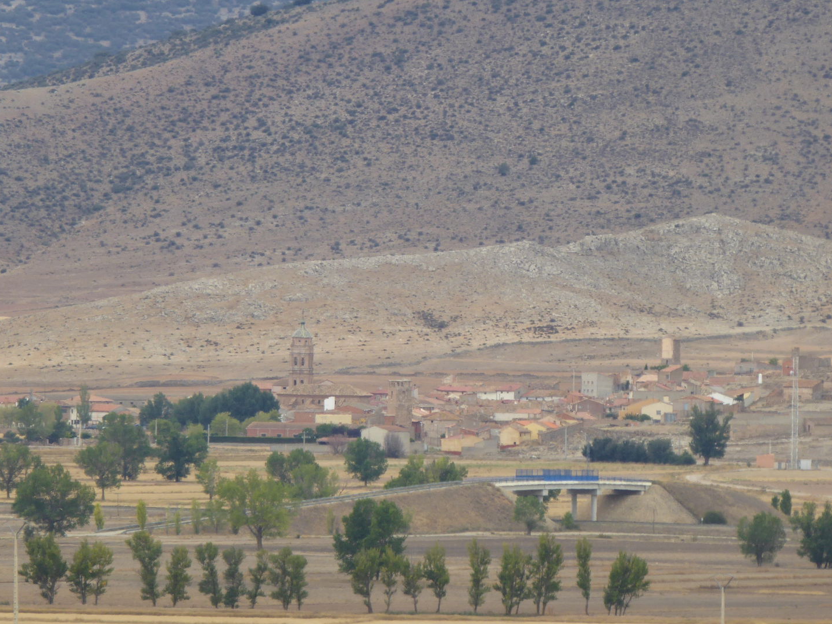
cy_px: 275
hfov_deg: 2.7
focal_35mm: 744
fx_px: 17882
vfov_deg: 2.0
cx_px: 422
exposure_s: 1/160
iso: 100
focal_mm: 89.6
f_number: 6
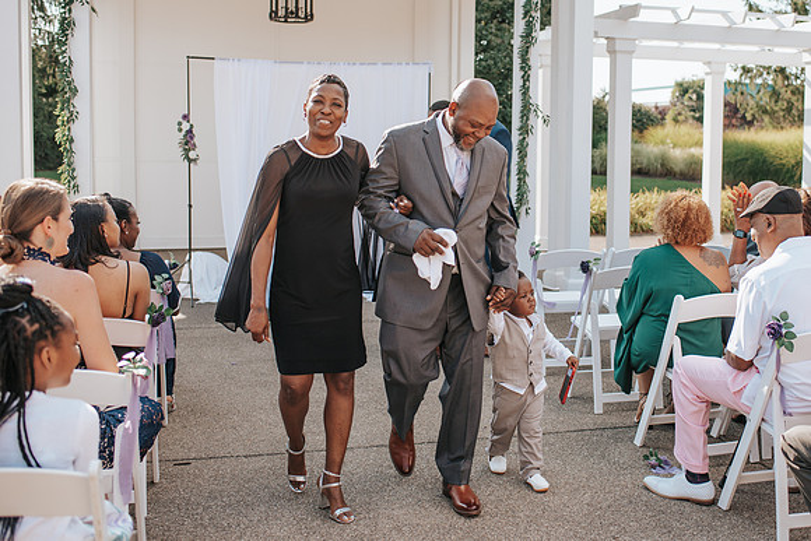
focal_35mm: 44
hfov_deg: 43.8
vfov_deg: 30.2
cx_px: 503
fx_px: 999
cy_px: 206
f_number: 2.8
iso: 140
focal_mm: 35
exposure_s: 1/1250
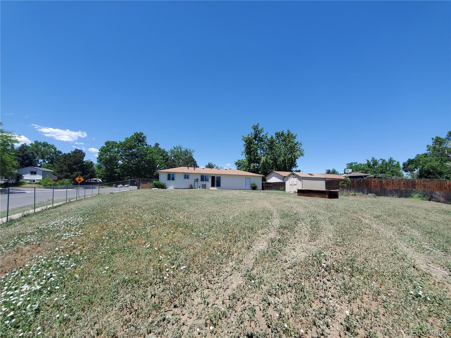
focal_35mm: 13
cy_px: 169
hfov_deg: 106.2
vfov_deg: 89.9
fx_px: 169
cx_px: 226
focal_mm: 1.8
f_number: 2.2
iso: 50
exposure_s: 1/775
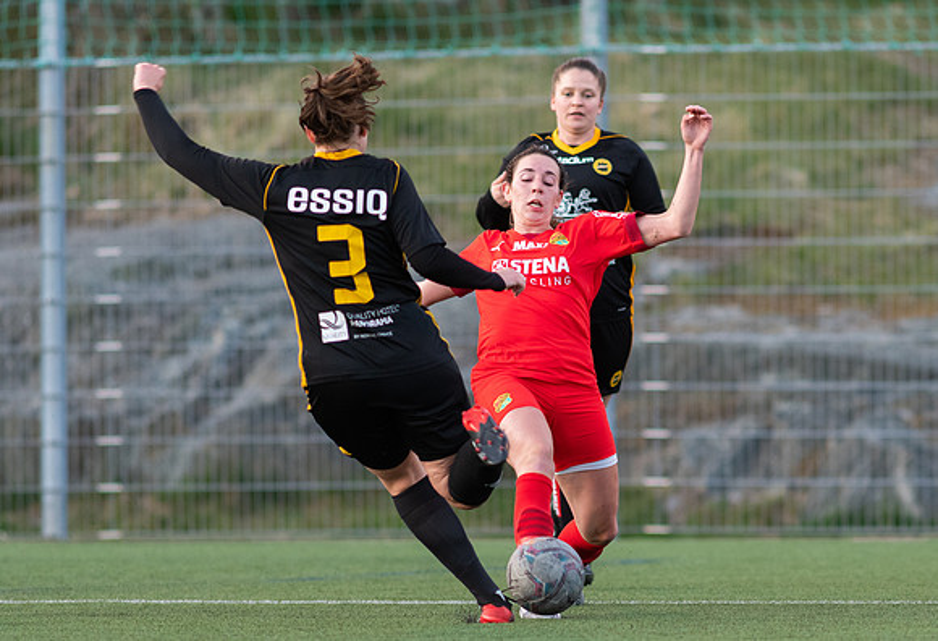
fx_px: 14400
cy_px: 382
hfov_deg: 3.7
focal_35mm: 549
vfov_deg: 2.5
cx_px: 573
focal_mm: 300
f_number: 3.2
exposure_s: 1/800
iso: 1100
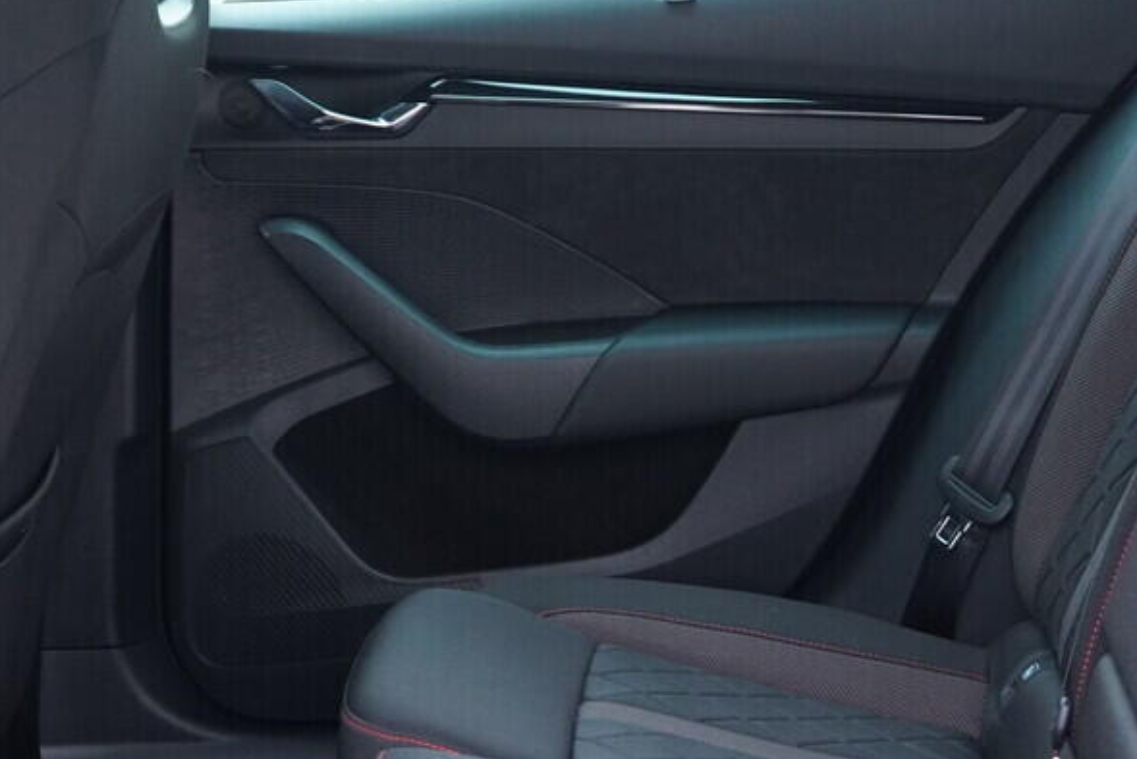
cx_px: 550
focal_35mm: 88
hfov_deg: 23.1
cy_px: 576
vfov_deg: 15.5
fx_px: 2780
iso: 800
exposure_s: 1/40
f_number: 2.8
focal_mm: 24
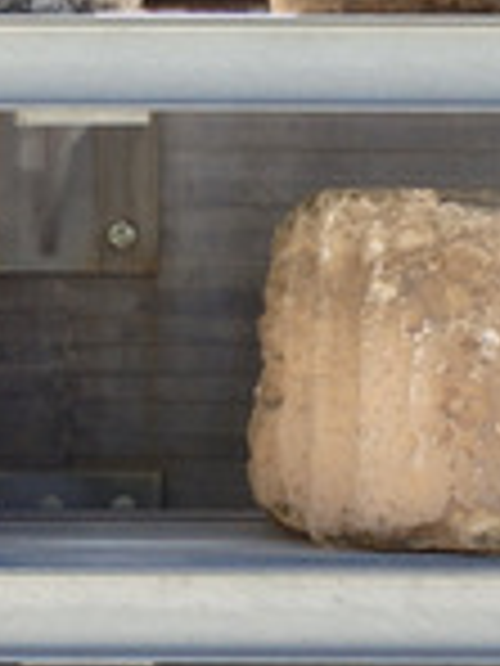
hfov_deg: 9.4
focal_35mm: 155
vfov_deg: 12.7
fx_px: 2985
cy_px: 403
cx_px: -158
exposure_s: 1/160
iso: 125
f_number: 4.9
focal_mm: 8.3
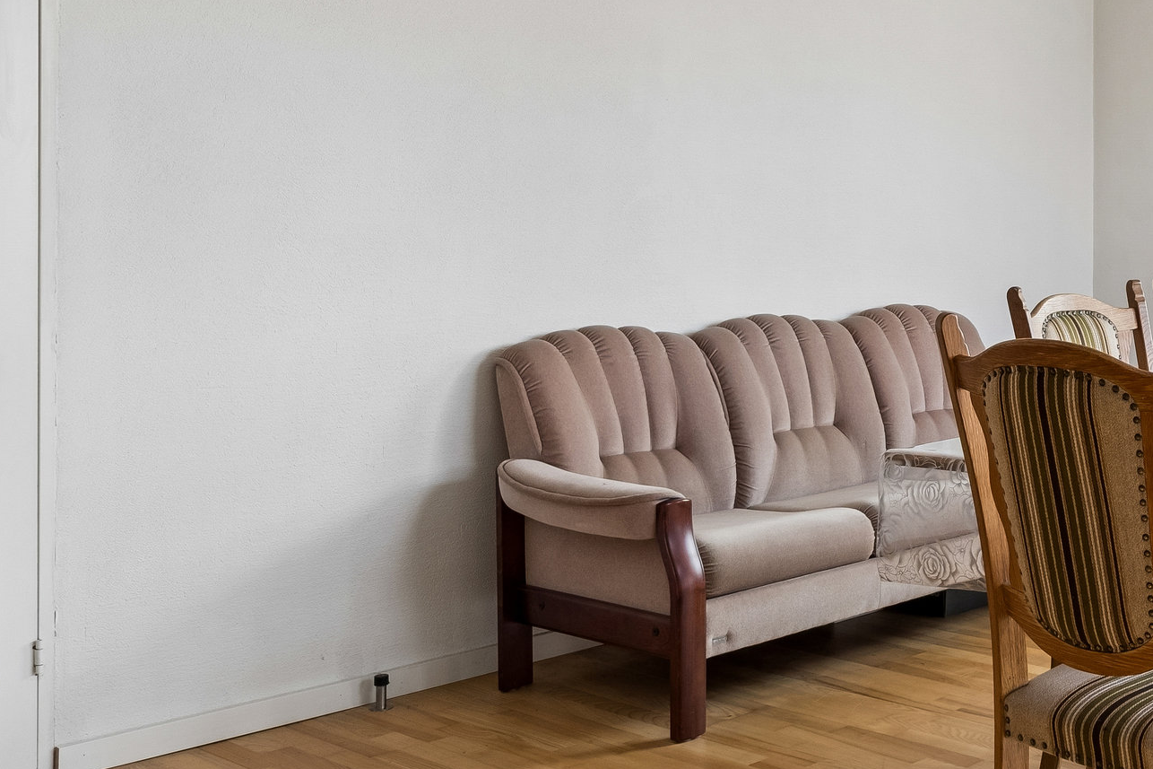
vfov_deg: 27.3
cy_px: 249
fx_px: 1569
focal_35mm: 49
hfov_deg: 35.7
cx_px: 1202
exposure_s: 1/4
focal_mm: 14
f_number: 8
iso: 200
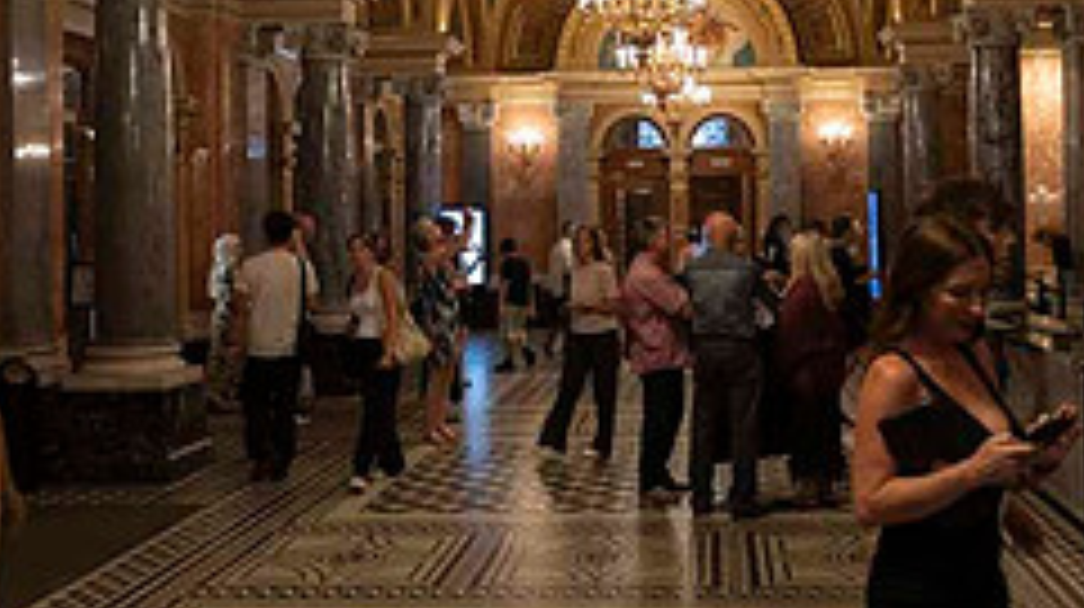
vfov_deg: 25.2
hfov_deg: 43.6
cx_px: 625
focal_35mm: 47
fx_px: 1350
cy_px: 207
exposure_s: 1/50
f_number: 4
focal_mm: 24
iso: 800
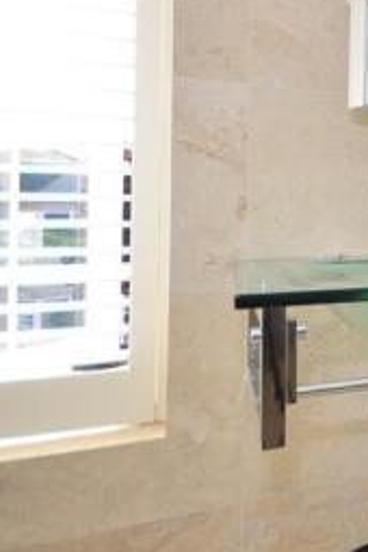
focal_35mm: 42
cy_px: 195
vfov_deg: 45.6
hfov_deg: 21.4
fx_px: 648
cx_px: 656
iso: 200
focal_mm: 11
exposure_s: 1/100
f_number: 5
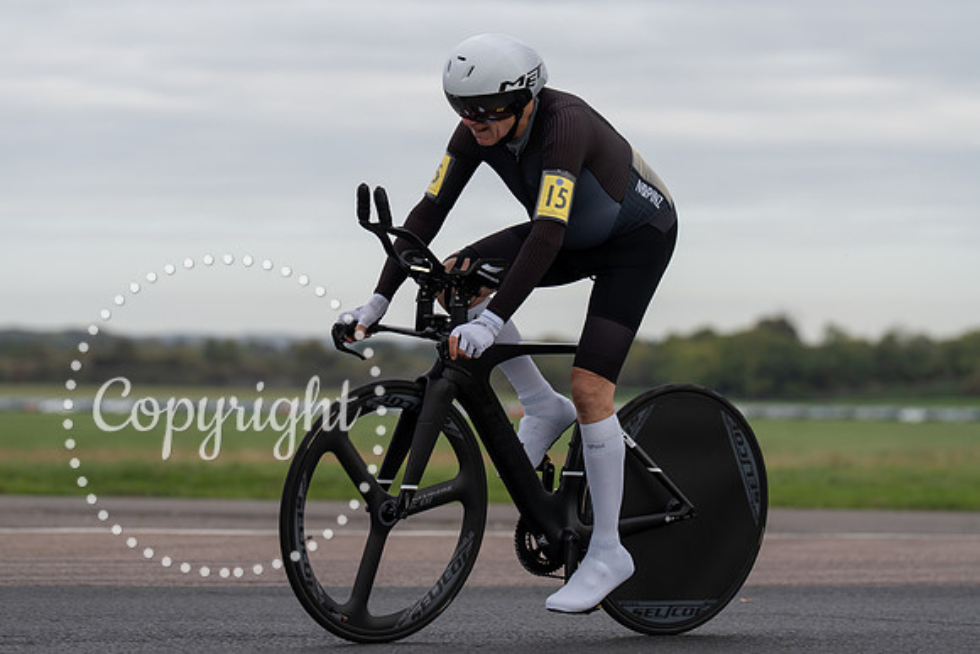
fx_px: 4796
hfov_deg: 11.7
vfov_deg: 7.8
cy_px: 303
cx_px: 470
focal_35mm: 176
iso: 200
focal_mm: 163
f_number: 4.5
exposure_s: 1/800
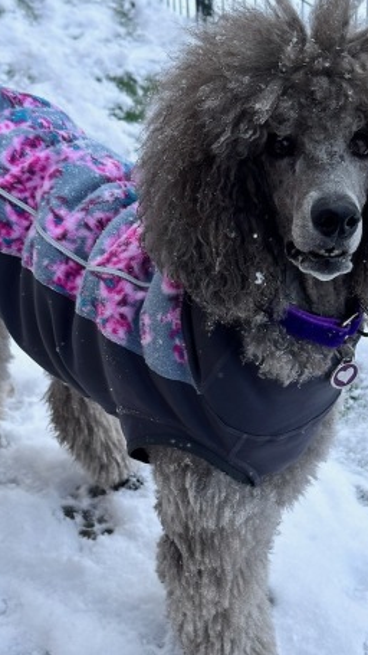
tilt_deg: -44.2
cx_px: 299
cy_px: 420
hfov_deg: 17.3
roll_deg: +1.8
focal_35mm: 69
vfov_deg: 30.4
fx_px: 1197
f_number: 1.78
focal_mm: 6.86
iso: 64
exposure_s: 1/1095
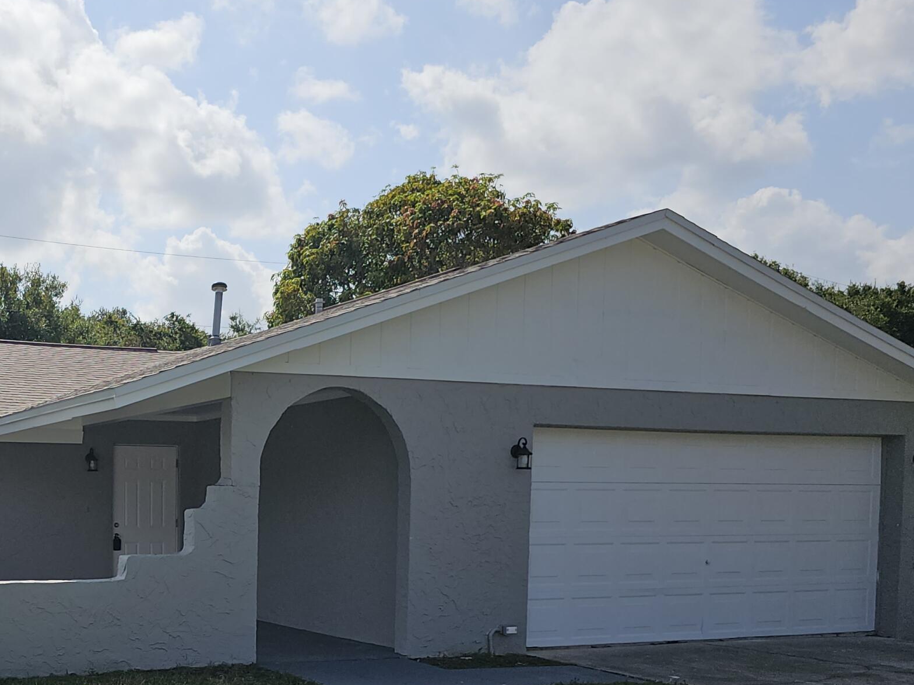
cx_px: 110
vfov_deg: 31.5
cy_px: 601
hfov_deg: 40.1
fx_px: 1162
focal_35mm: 44
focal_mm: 6.3
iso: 10
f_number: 1.7
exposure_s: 1/1563
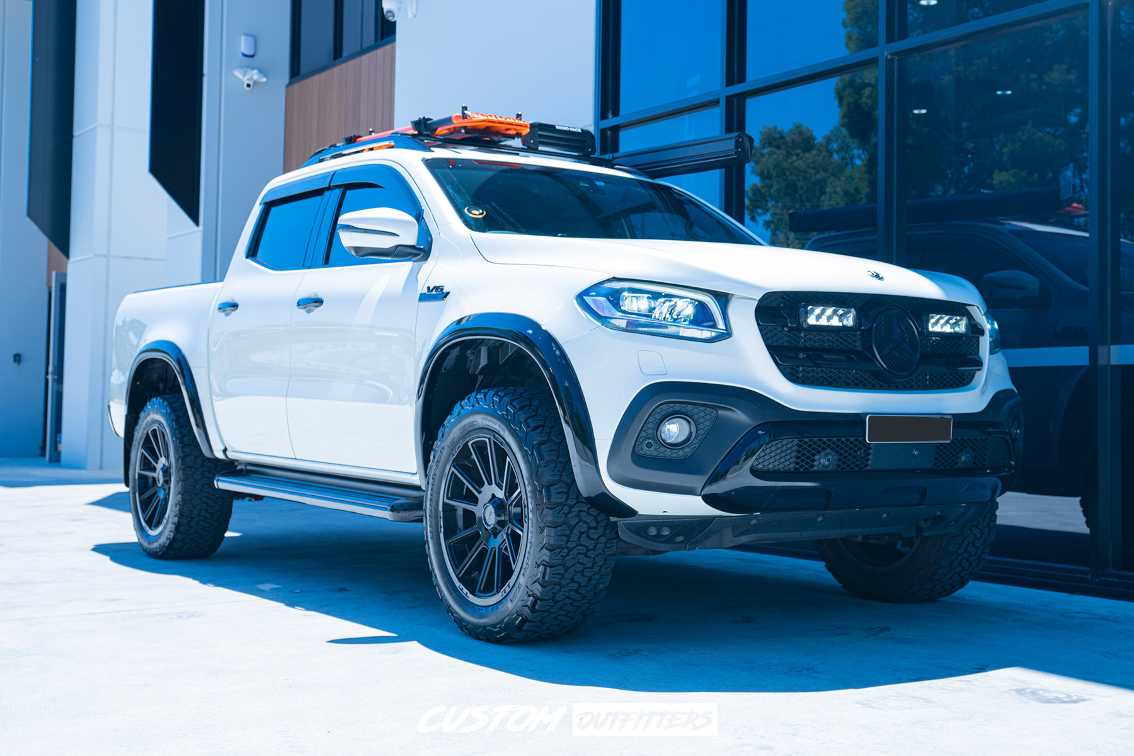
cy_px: 378
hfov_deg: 55.8
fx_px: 1071
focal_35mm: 34
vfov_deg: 38.9
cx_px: 567
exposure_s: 1/125
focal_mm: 34
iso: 100
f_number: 5.6
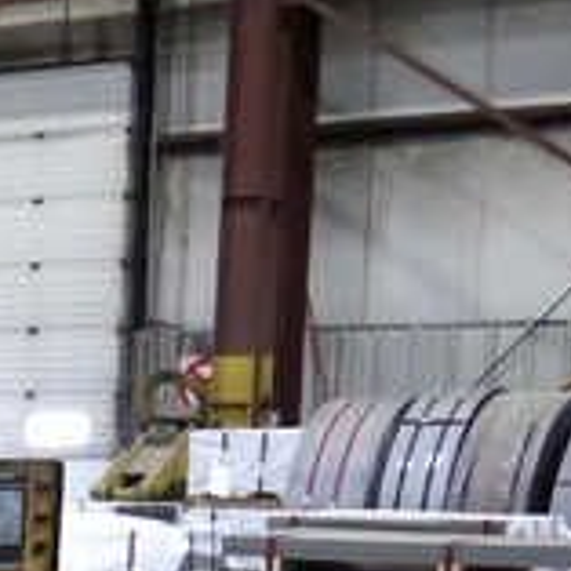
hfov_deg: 11.2
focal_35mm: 126
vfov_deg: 13.3
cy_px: 767
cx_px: -858
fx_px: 2351
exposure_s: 1/40
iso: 1600
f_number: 3.5
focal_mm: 14
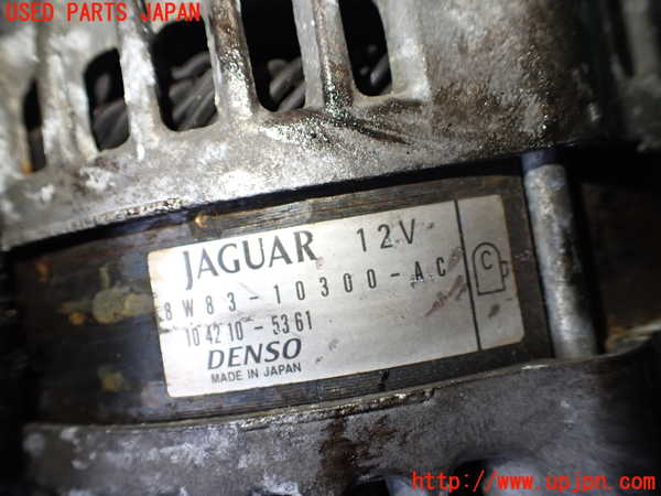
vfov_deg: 46.8
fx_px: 573
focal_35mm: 30
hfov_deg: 60.0
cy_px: 248
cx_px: 330
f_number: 2.3
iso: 250
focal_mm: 5.4
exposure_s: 1/125
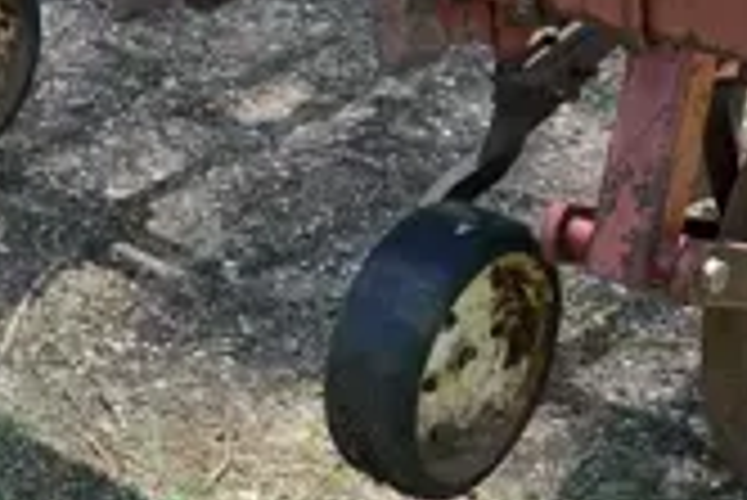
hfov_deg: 19.3
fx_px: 2160
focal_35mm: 104
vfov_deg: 13.1
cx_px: 76
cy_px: 27
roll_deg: +3.7
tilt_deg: -23.8
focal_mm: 5.7
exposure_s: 1/723
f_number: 1.5
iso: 50
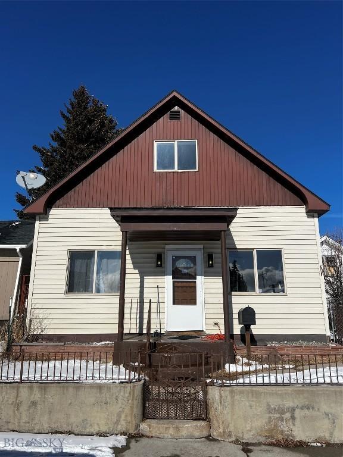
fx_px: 344
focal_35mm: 26
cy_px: 228
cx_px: 172
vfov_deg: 67.3
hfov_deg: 53.1
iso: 50
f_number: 1.5
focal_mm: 5.7
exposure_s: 1/11364
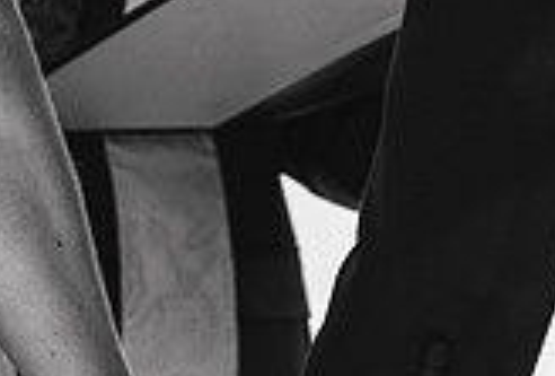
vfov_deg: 2.4
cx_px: 244
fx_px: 8906
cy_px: 623
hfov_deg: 3.6
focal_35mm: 575
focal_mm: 160
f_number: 6.3
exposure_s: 1/400
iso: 1000
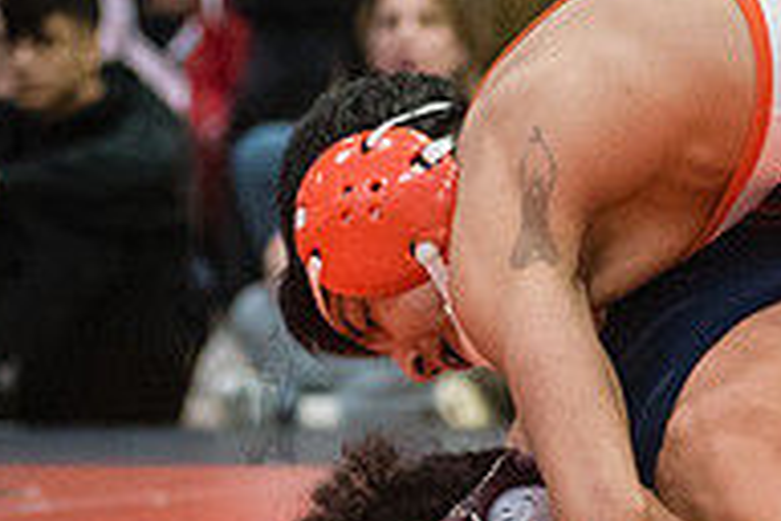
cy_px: 398
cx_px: 987
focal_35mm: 267
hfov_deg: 7.6
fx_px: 5792
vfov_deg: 5.1
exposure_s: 1/500
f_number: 3.2
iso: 8000
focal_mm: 80
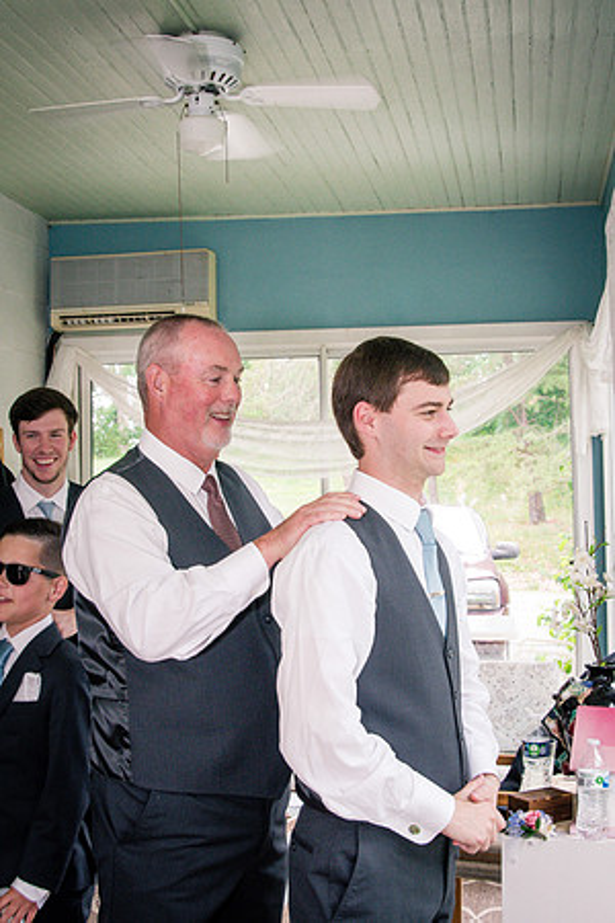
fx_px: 1179
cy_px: 462
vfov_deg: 42.7
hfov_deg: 29.2
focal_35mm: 46
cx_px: 308
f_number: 10
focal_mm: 31
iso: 1250
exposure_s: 1/60
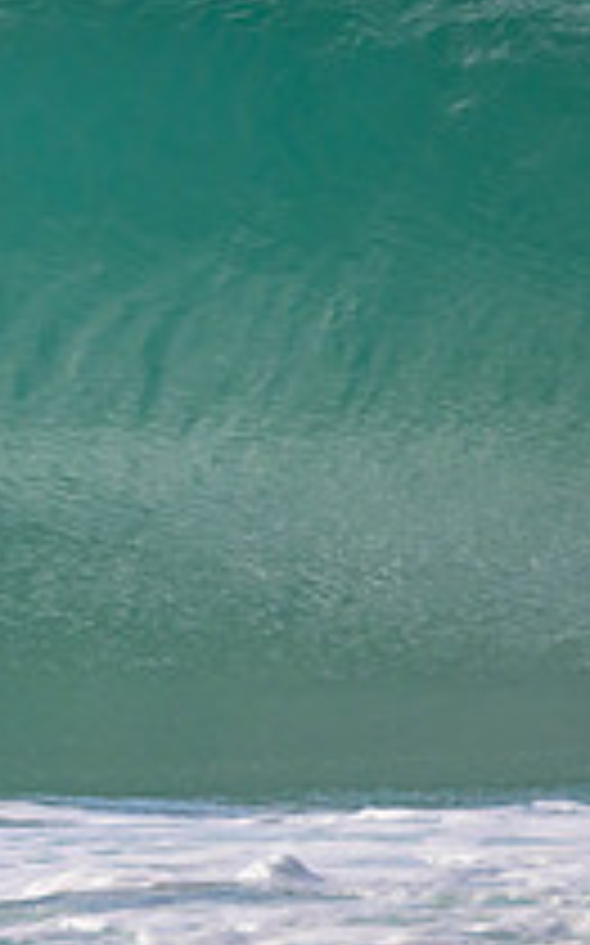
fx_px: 58068
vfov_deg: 0.9
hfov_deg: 0.6
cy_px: 218
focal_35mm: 2254
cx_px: -495
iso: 1600
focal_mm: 800
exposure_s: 1/2000
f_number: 11
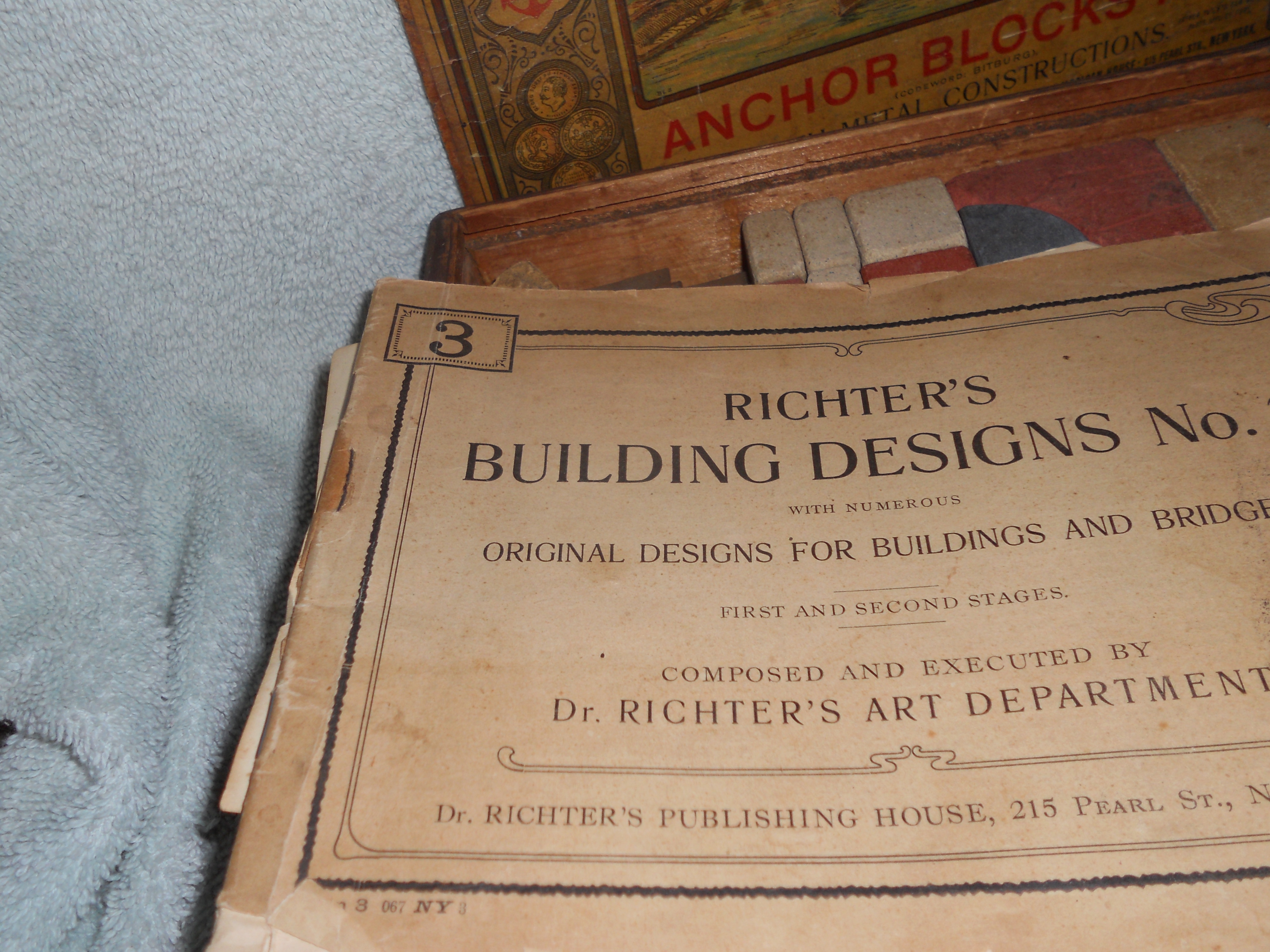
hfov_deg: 56.8
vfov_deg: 44.2
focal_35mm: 32
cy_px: 476
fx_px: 1174
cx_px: 635
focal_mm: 5.8
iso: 80
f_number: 8.8
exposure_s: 1/25
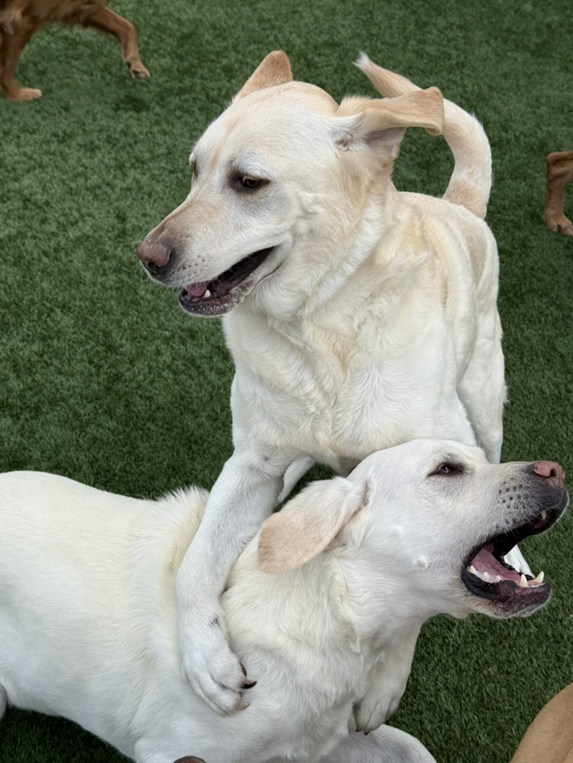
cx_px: 286
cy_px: 382
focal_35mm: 48
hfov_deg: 30.3
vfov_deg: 39.7
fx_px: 1059
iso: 64
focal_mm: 6.76
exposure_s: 1/1754
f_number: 1.78
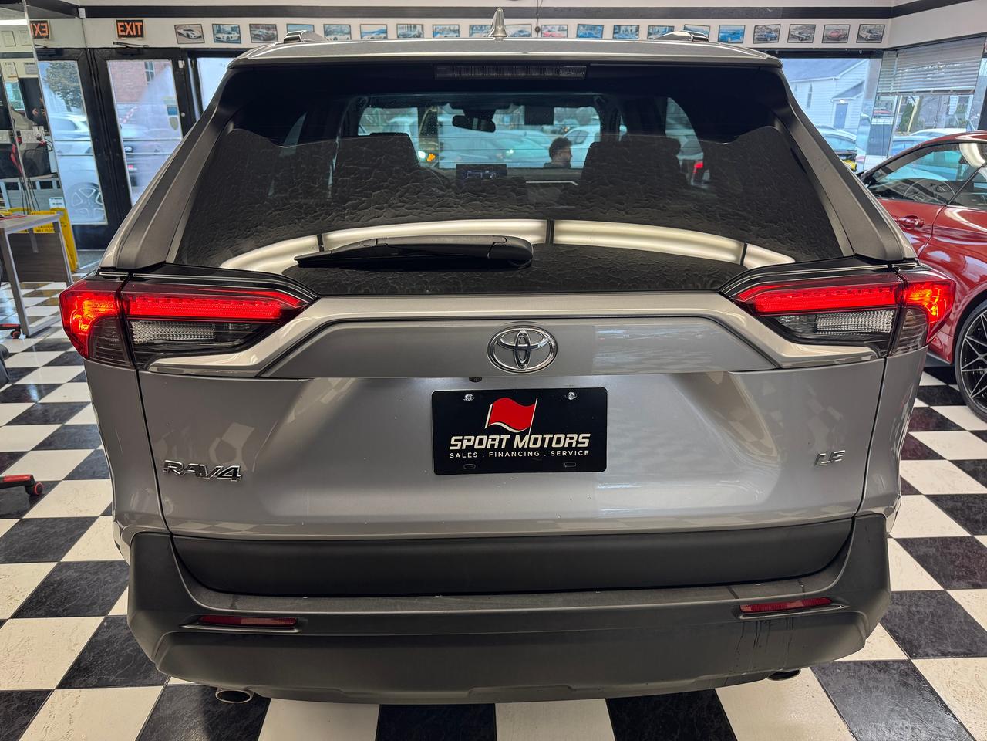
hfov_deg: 71.6
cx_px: 494
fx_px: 684
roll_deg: +0.1
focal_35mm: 24
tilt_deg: -20.1
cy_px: 370
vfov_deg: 56.8
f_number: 1.78
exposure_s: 1/60
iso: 125
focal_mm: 6.76
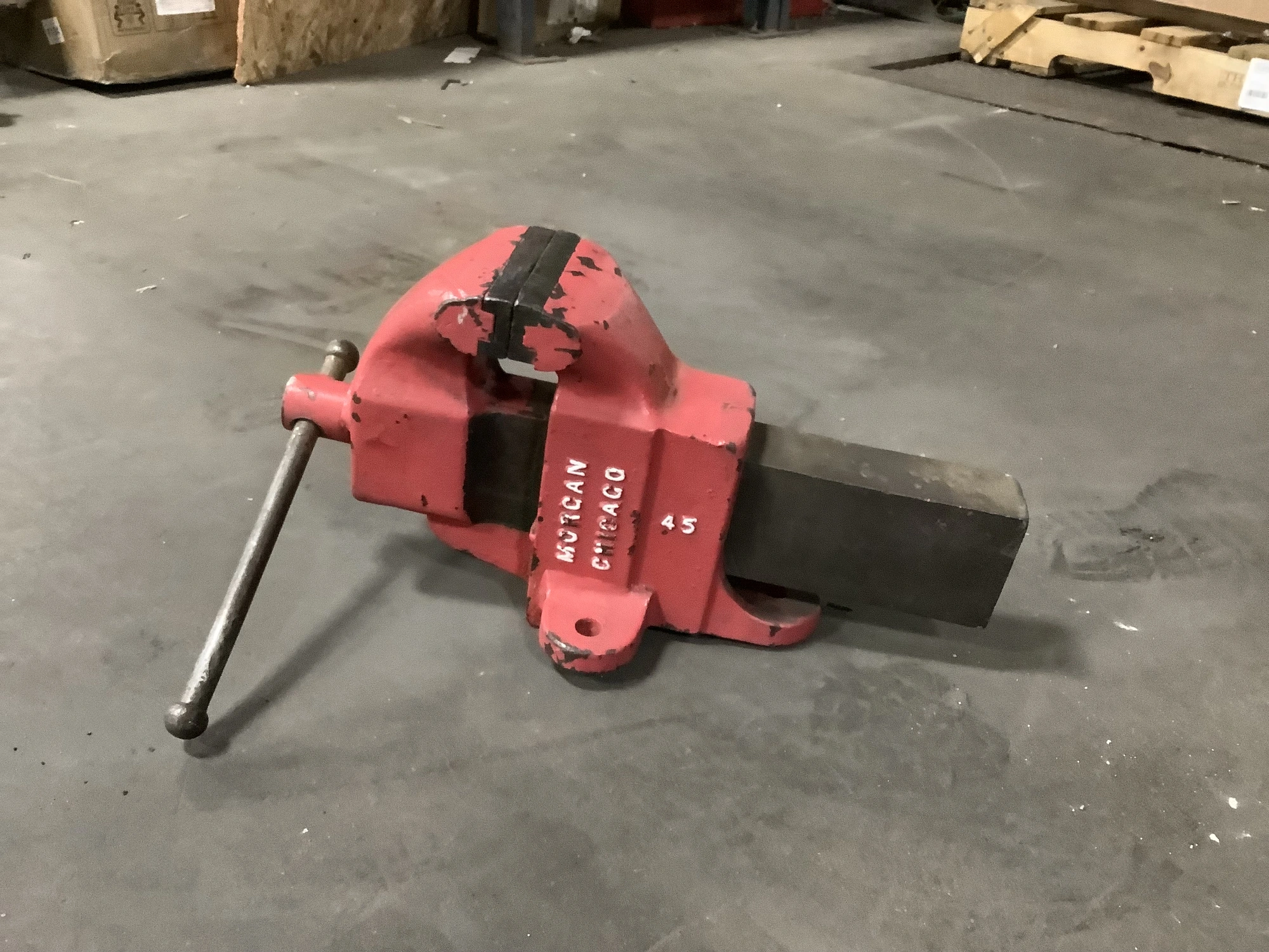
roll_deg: -3.2
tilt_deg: -31.7
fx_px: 1136
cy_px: 476
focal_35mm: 31
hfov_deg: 58.4
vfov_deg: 45.4
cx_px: 634
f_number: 2.4
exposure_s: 1/20
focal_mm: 3.3
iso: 640
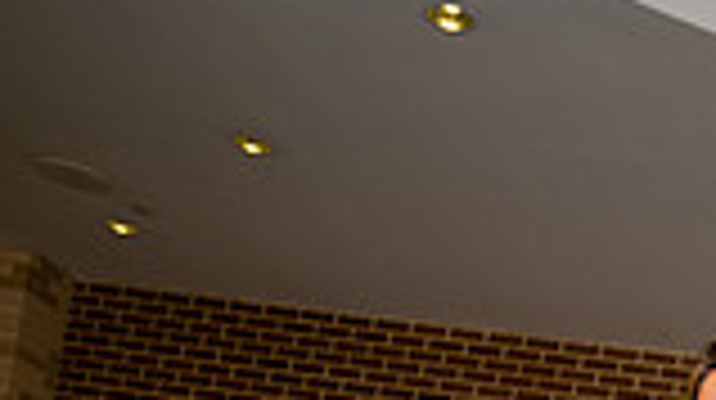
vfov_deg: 9.7
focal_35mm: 110
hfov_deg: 19.2
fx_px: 2086
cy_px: 944
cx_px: 621
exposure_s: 1/250
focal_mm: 37
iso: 200
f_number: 5.6
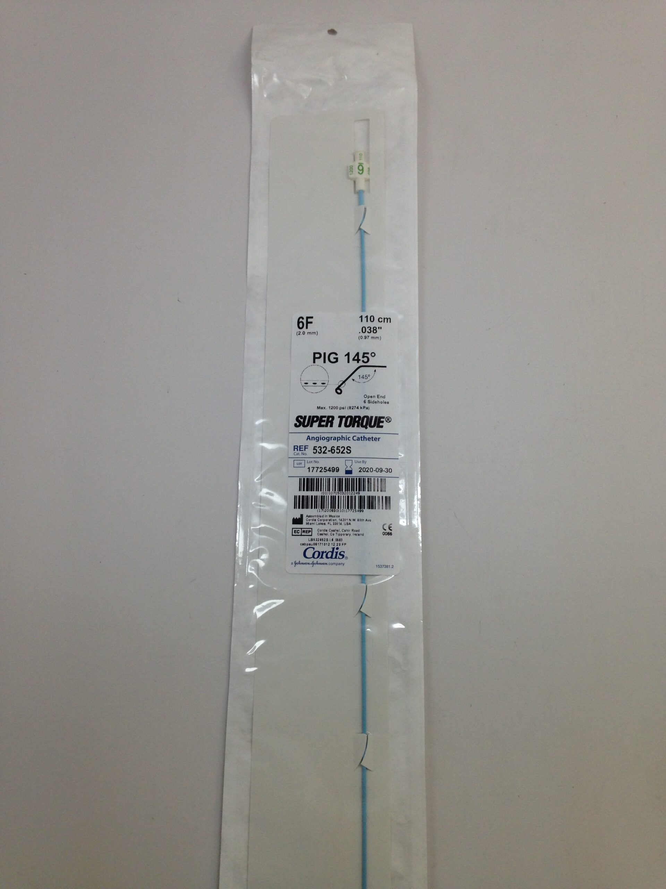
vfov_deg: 55.4
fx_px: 847
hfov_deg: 42.9
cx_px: 333
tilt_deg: -75.4
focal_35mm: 33
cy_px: 444
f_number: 2.4
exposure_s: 1/120
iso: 50
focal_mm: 4.12
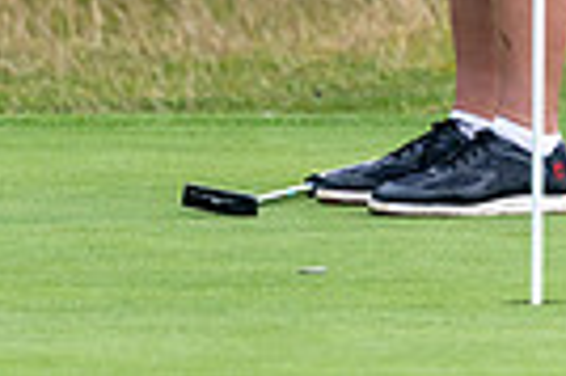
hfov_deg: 1.4
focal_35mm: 1448
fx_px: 22738
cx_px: 797
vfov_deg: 0.9
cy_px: -343
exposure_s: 1/640
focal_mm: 300
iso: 250
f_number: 5
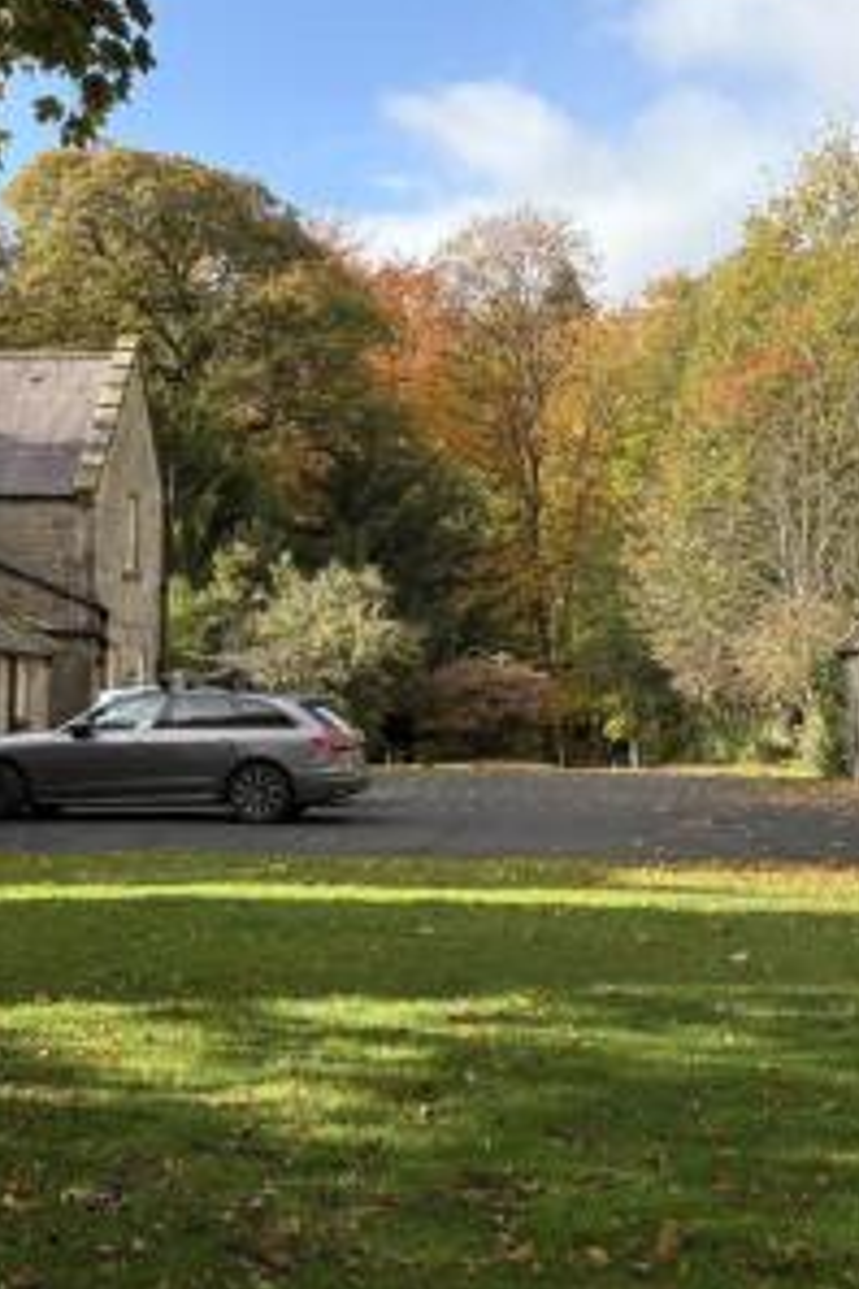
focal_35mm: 53
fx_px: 1897
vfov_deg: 37.4
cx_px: 484
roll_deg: -0.4
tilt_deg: +5.0
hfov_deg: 25.5
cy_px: 545
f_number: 1.6
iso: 50
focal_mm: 5.96
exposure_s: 1/1196
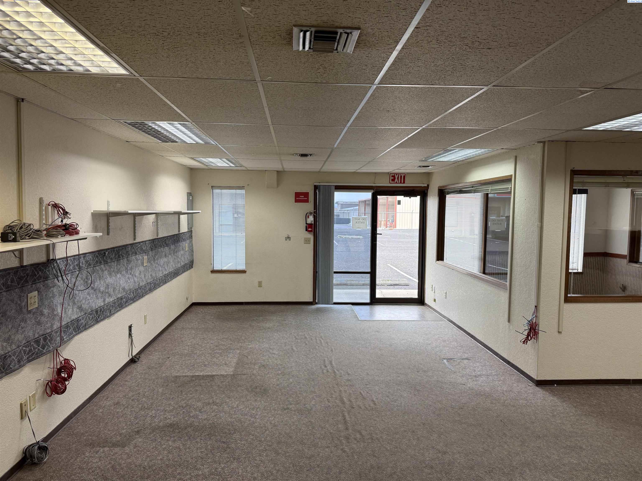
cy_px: 240
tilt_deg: -3.2
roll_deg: -0.7
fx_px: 445
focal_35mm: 24
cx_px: 321
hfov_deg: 71.6
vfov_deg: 56.8
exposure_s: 1/120
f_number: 1.78
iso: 160
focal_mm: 6.76
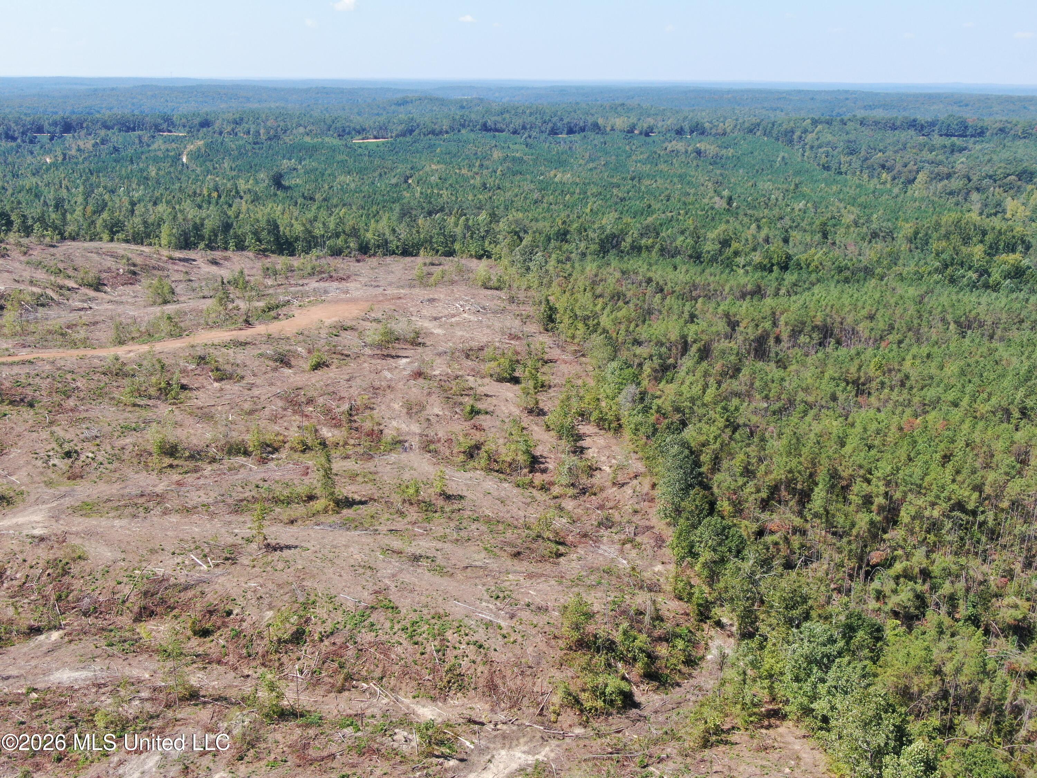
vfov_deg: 39.7
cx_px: 518
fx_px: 1078
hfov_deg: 51.4
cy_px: 389
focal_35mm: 36
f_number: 3.3
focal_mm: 6.21
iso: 100
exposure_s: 1/500
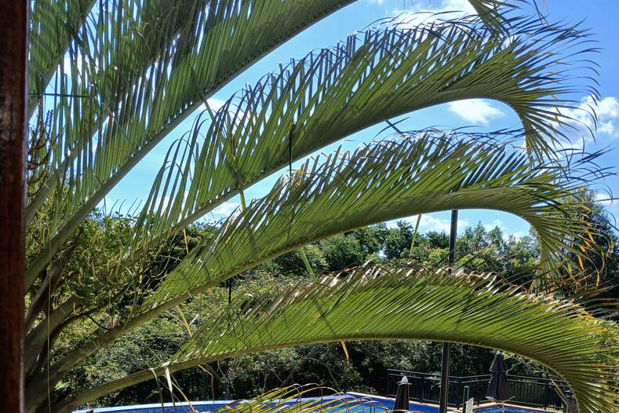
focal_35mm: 37
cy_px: 364
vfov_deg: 34.2
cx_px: 317
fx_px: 636
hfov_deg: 51.9
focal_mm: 3.98
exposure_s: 1/471
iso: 20
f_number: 1.8
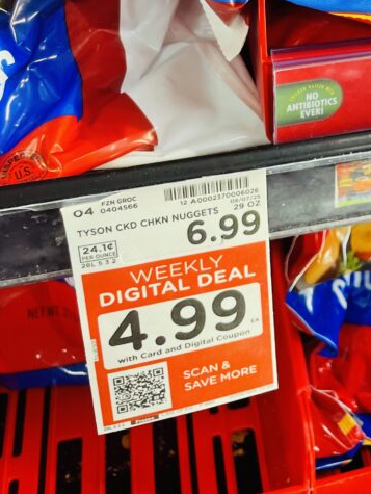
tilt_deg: -27.7
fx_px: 799
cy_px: -36
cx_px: 380
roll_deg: -2.4
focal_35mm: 56
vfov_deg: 30.9
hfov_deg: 24.8
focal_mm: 4.2
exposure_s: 1/120
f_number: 1.6
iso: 125
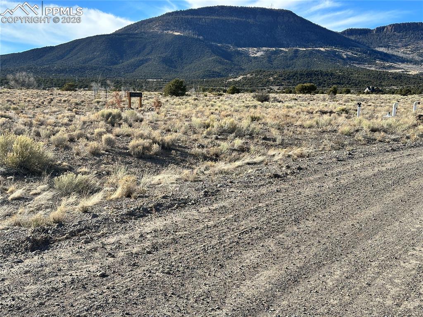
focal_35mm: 48
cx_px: 212
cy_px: 158
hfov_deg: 39.7
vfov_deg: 30.2
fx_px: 586
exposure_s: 1/2890
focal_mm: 6.86
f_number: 1.78
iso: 64
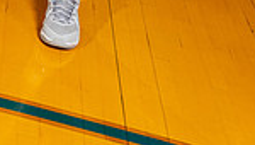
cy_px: -208
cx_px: 58
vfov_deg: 7.0
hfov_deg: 13.1
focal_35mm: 163
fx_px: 1104
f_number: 4
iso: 160
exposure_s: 1/250
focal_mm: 52
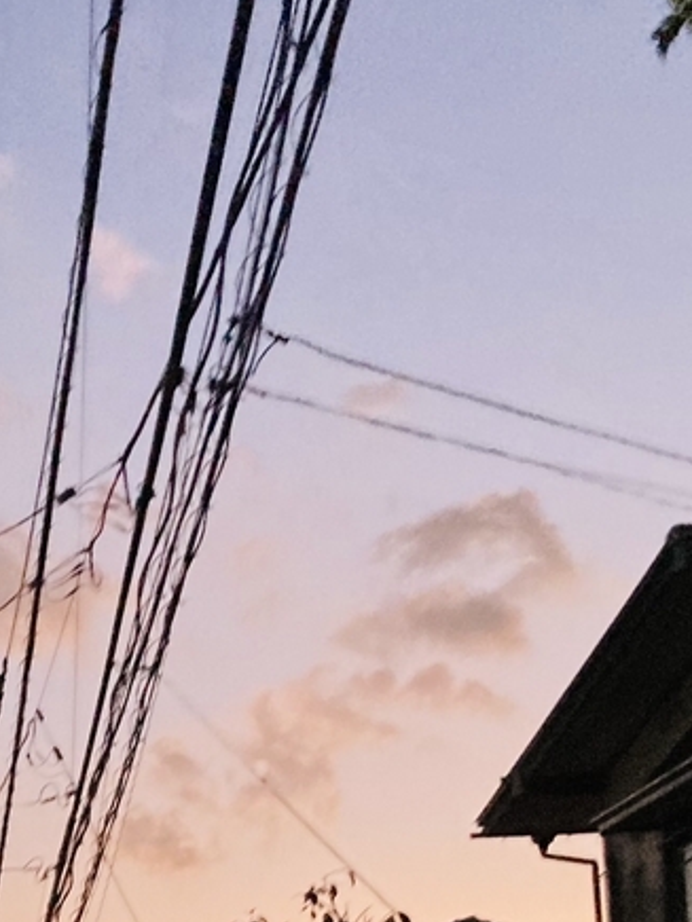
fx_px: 2052
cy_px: 1104
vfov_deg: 23.2
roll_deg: +2.1
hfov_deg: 18.4
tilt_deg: +4.9
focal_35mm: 77
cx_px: -68
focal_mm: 3.99
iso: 400
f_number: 1.8
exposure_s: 1/25
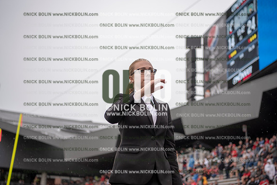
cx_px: 137
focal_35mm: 61
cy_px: 93
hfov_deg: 32.9
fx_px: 470
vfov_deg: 22.3
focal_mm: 60
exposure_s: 1/800
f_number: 3.5
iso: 250
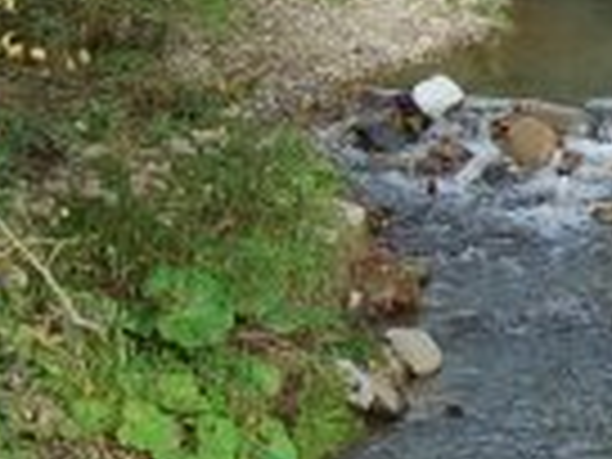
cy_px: -18
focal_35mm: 169
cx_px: 1233
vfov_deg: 8.7
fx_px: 2988
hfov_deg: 10.7
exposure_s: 1/80
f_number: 9
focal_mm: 20
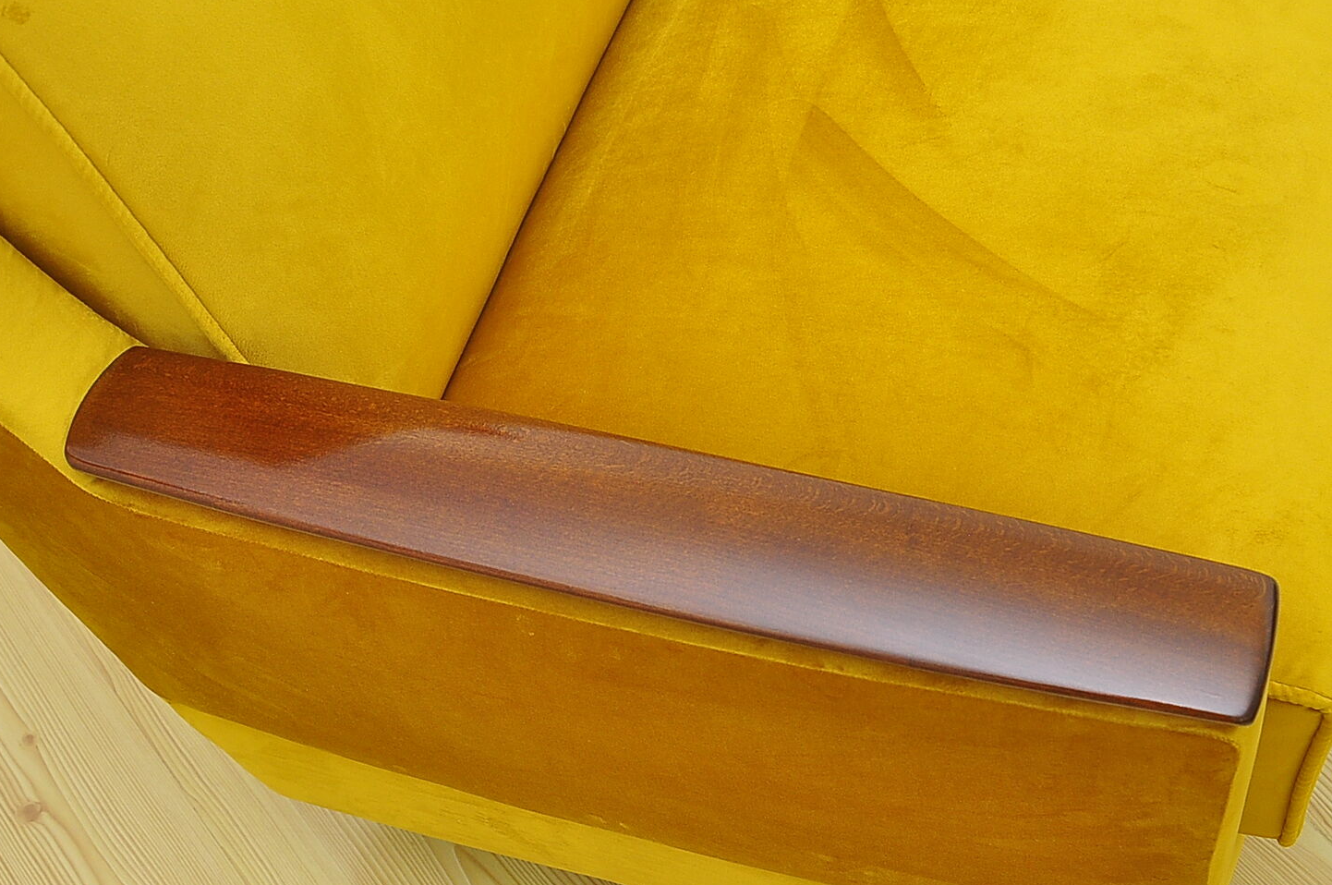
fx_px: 2144
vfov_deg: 23.3
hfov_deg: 34.5
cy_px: 462
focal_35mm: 58
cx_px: 712
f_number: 5.6
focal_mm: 26
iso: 400
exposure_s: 1/200
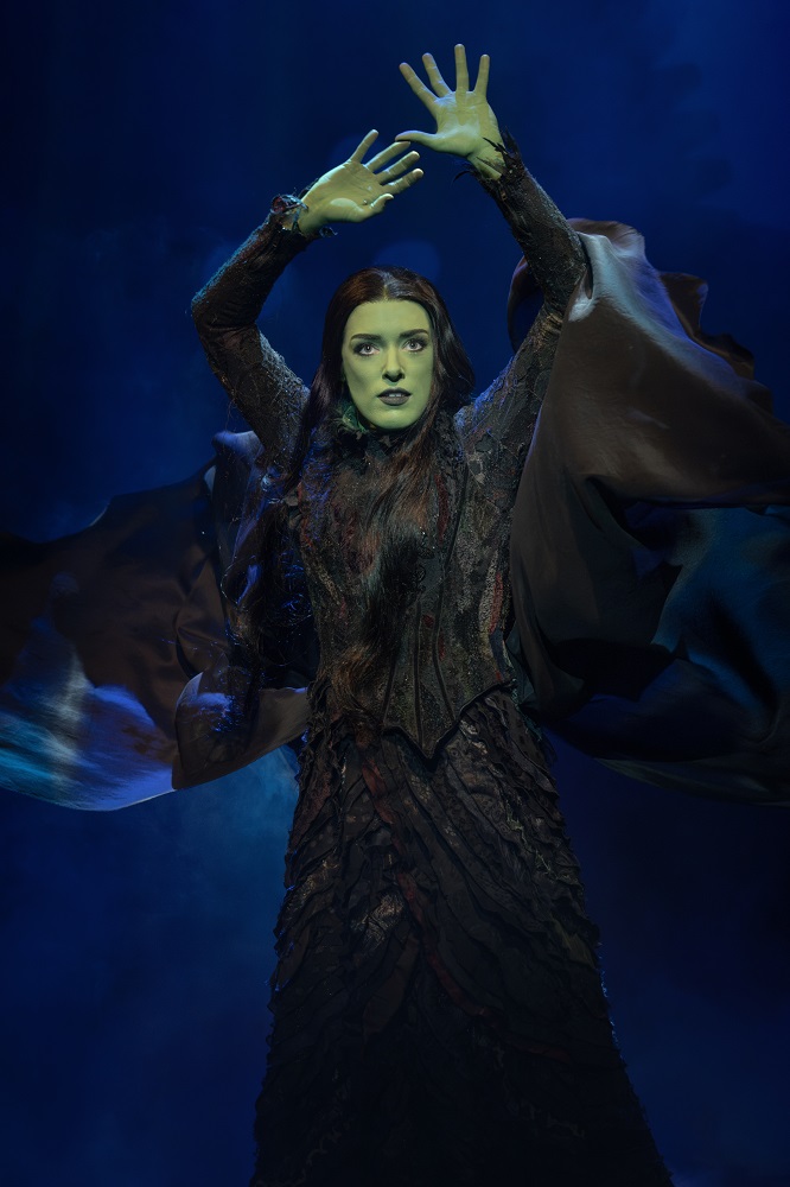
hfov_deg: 13.3
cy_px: 594
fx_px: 3393
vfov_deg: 19.8
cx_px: 395
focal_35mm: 103
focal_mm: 103
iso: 4000
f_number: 4
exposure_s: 1/400
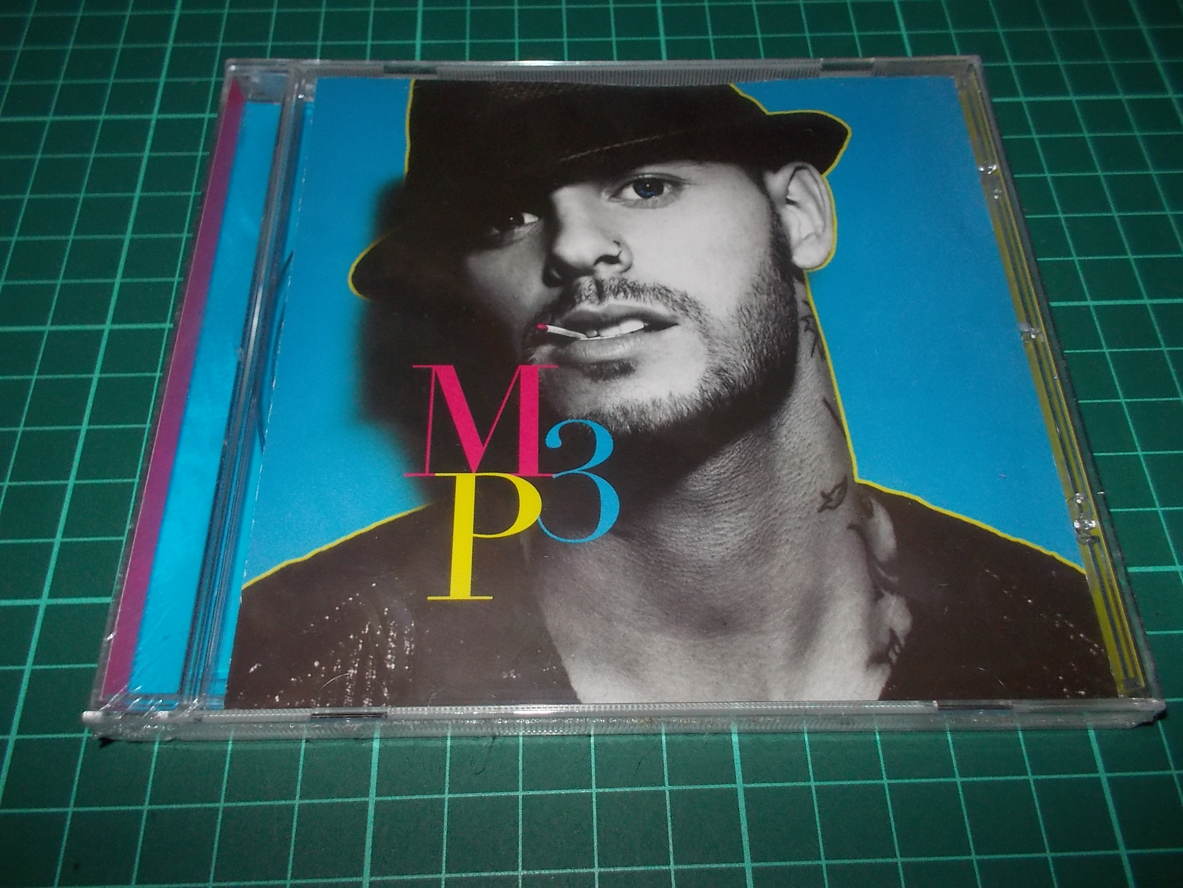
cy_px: 444
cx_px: 592
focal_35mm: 29
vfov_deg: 48.2
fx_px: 991
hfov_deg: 61.7
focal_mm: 4.1
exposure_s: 1/30
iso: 200
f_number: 3.3
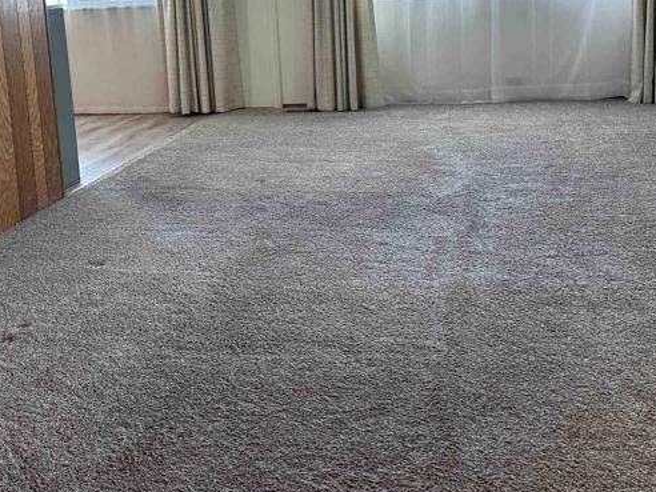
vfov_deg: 28.5
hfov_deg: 38.1
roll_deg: +2.8
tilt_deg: -8.7
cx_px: 292
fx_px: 948
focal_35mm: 50
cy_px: 104
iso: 160
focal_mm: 6.86
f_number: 1.78
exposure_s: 1/60
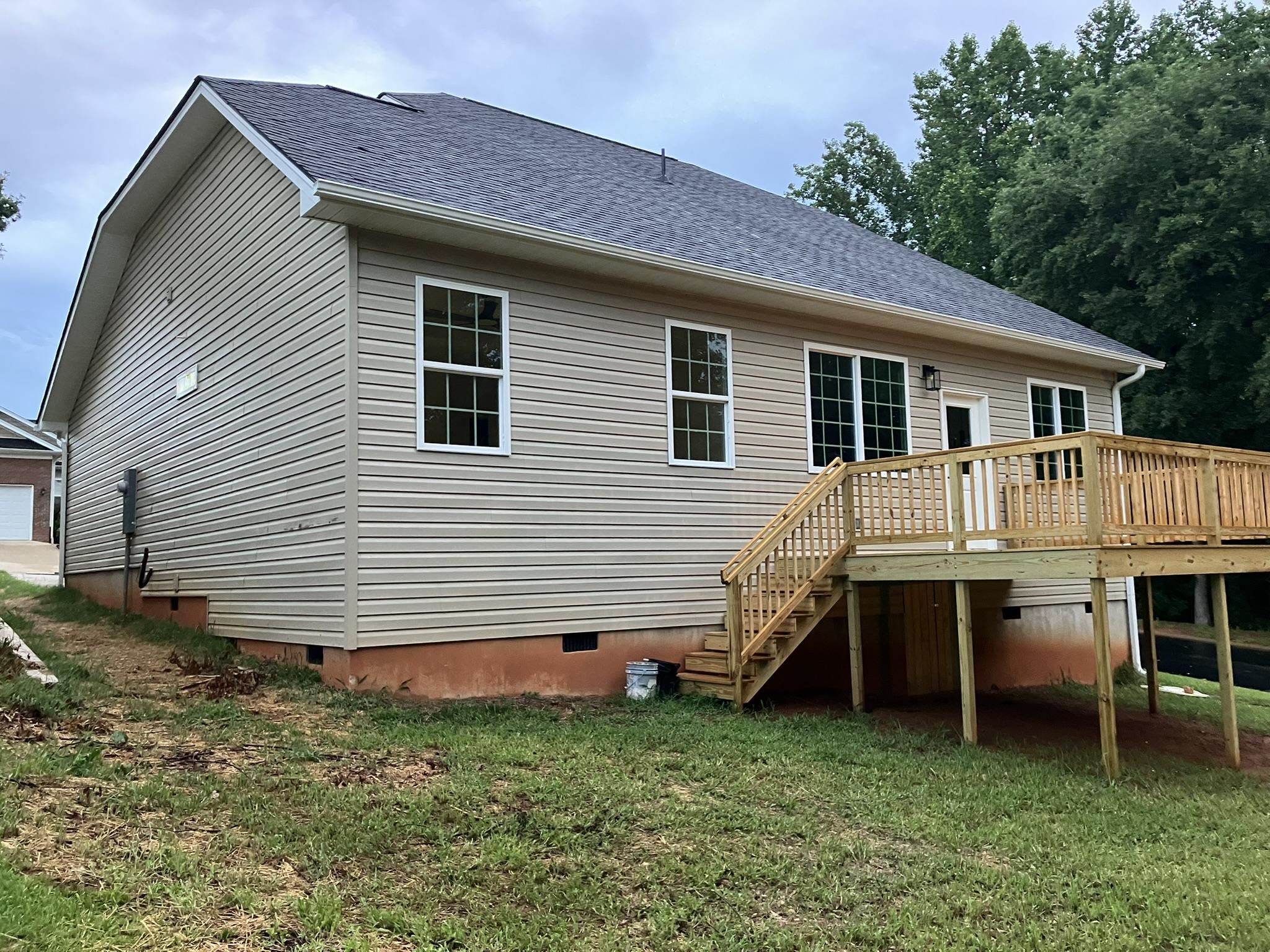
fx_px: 1027
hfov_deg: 63.4
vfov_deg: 49.7
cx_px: 635
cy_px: 476
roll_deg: +1.1
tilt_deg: +6.0
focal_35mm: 28
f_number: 1.8
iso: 400
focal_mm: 3.99
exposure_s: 1/32
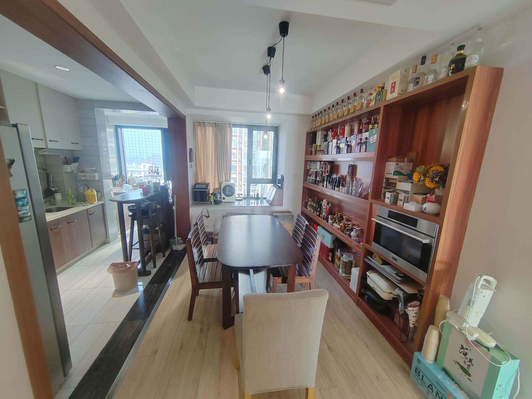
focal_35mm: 13
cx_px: 266
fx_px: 200
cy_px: 200
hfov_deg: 106.2
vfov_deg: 89.9
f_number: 2.2
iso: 160
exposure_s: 1/50
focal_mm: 2.16
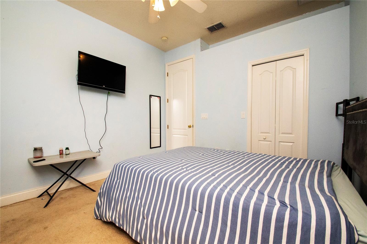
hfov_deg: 100.4
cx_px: 184
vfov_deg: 77.3
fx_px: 153
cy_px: 122
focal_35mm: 15
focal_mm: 10
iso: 2000
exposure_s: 1/500
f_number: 11
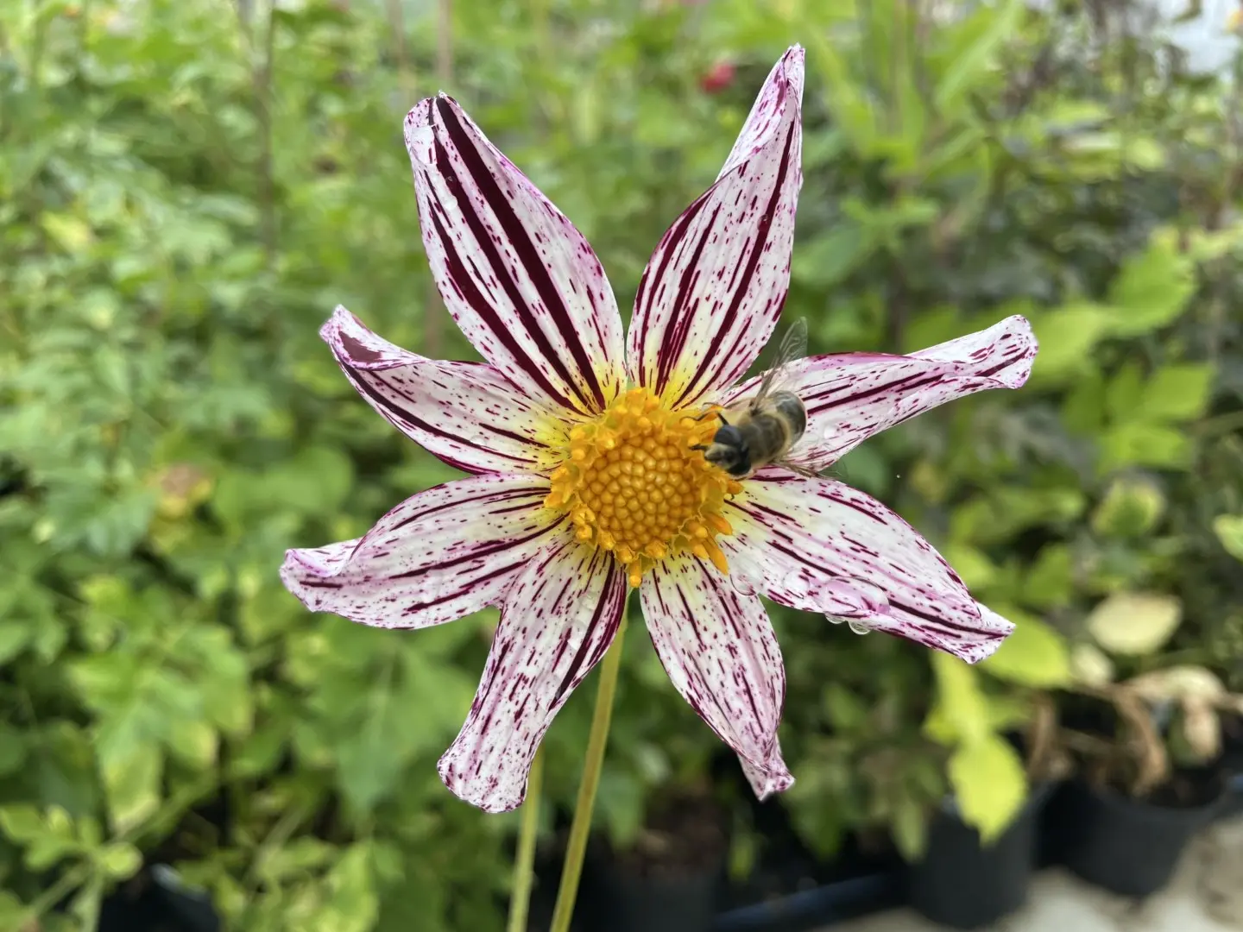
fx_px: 934
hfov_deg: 67.3
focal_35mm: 26
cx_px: 622
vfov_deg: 53.1
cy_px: 466
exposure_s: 1/397
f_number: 1.6
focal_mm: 4.2
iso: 32
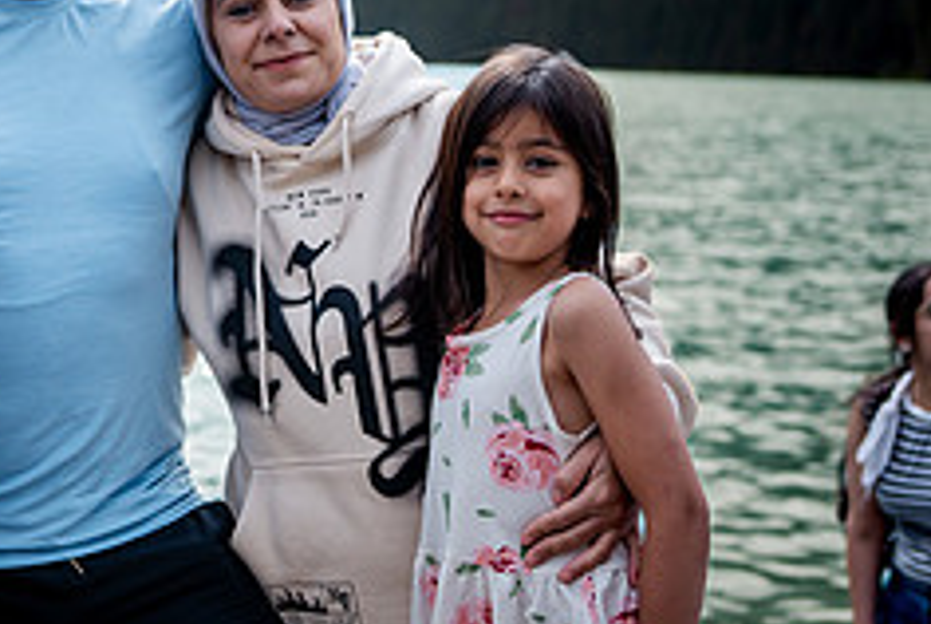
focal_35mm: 86
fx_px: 2227
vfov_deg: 15.8
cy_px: 128
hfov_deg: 22.9
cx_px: 71
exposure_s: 1/2500
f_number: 2.5
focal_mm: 35
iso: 200
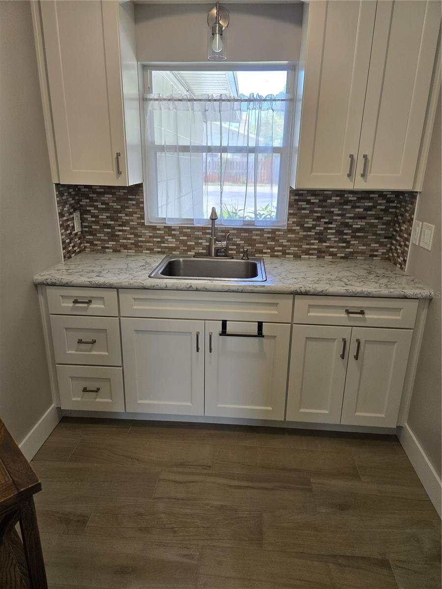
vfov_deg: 73.9
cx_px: 221
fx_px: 392
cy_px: 294
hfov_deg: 58.9
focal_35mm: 23
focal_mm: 5.4
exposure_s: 1/120
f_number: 1.8
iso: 100
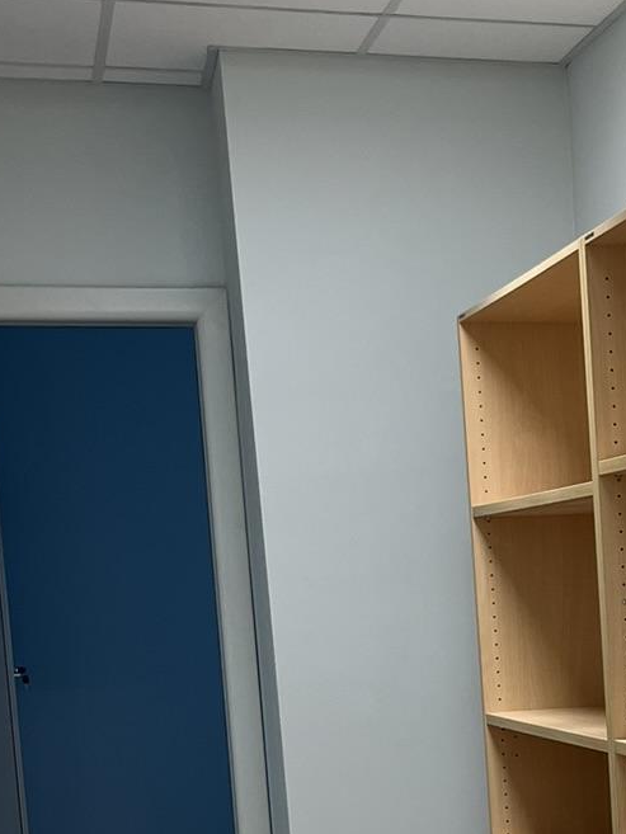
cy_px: 828
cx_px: 776
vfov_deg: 23.2
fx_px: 1952
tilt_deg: -8.5
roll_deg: +2.4
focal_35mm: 81
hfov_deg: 17.3
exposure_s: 1/102
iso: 64
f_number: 1.6
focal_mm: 5.1
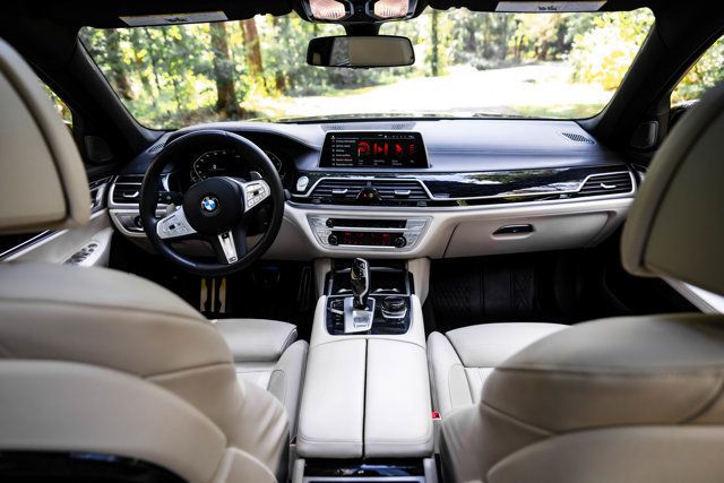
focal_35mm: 24
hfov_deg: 73.7
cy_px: 242
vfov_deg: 53.2
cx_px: 362
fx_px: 483
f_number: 3.5
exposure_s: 1/250
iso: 1000
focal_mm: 24
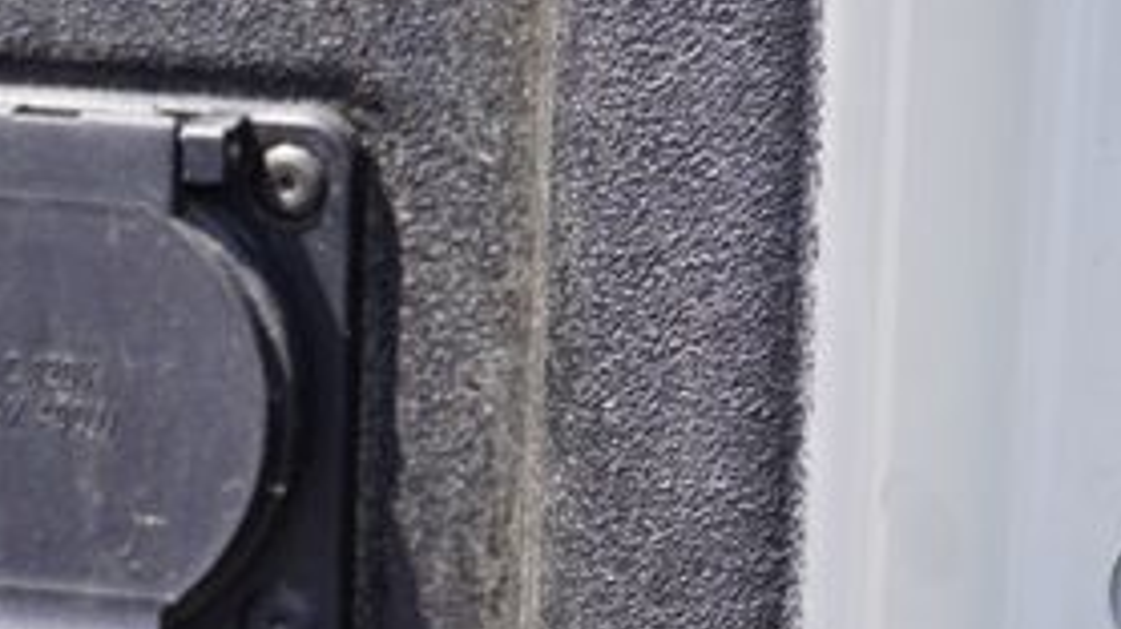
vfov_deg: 8.4
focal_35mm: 145
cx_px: 286
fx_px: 4308
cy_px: 323
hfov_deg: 14.8
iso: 100
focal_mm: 40
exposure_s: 1/160
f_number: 5.6
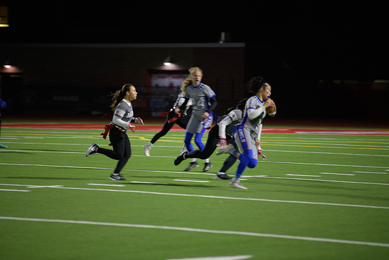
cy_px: 130
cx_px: 194
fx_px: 1945
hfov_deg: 11.4
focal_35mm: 180
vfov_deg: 7.6
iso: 900
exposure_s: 1/200
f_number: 2.8
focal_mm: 180
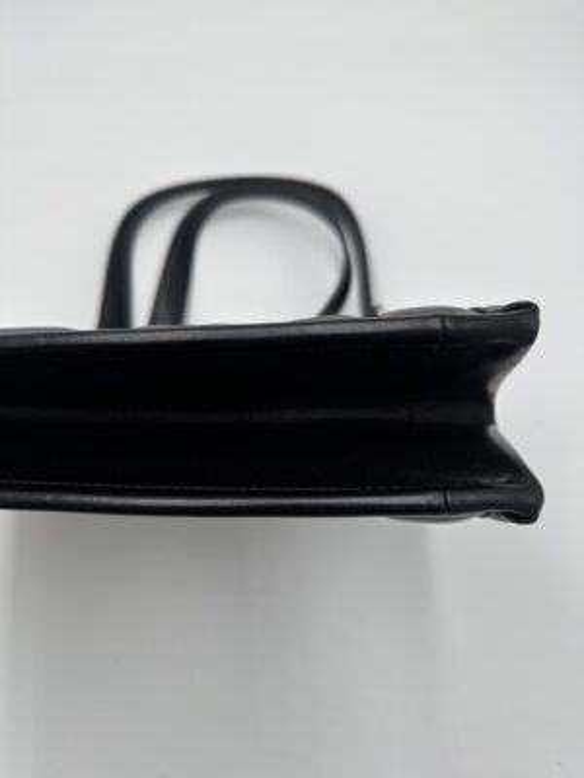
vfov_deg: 71.6
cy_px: 389
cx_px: 292
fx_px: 540
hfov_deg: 56.8
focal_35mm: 24
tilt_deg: -71.9
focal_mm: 6.86
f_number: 1.78
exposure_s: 1/903
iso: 80
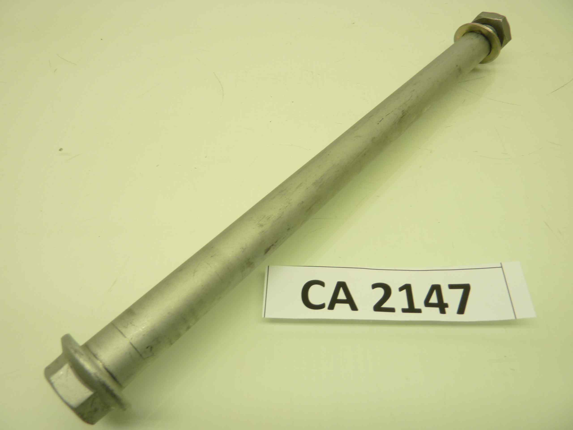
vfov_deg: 54.9
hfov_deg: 69.4
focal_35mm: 25
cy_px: 215
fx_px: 414
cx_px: 286
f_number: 3.3
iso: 80
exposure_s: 1/30
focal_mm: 4.1
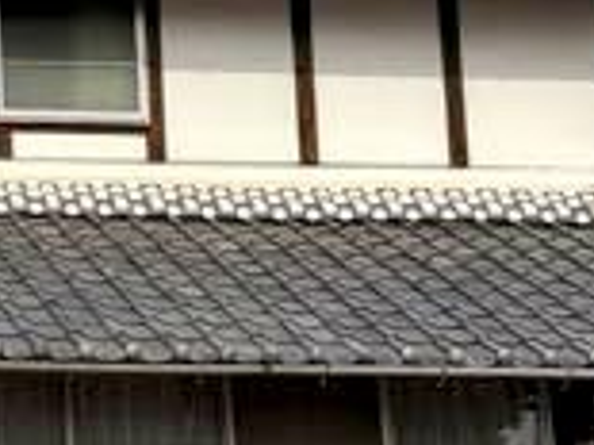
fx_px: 2400
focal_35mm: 140
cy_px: 33
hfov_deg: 12.5
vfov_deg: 10.5
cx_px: -567
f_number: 1.6
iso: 50
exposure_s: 1/3311
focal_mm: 5.96
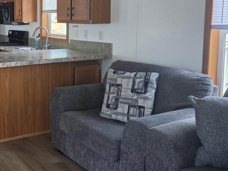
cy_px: 48
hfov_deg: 38.3
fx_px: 303
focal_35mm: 46
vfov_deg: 31.1
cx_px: 22
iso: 200
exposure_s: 1/180
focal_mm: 5.4
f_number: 1.8
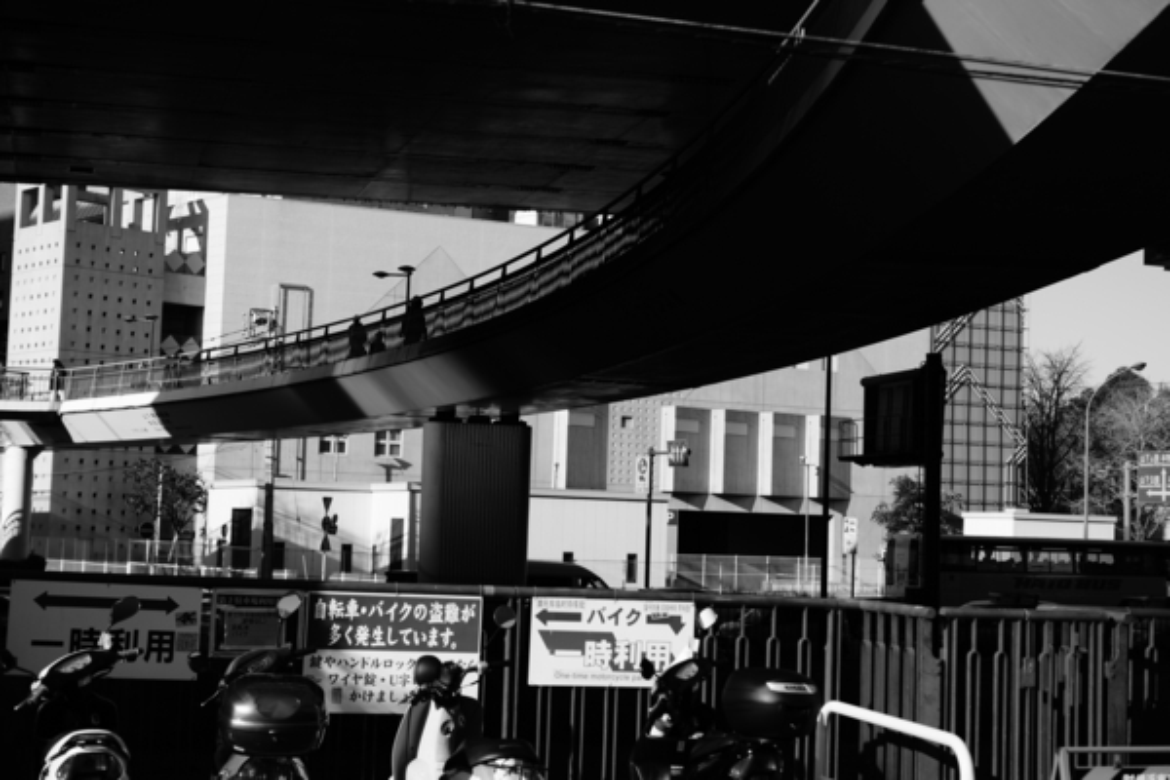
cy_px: 390
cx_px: 585
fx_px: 1706
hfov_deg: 37.9
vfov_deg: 25.8
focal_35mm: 52
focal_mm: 35
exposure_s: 1/2500
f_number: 2.8
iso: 100
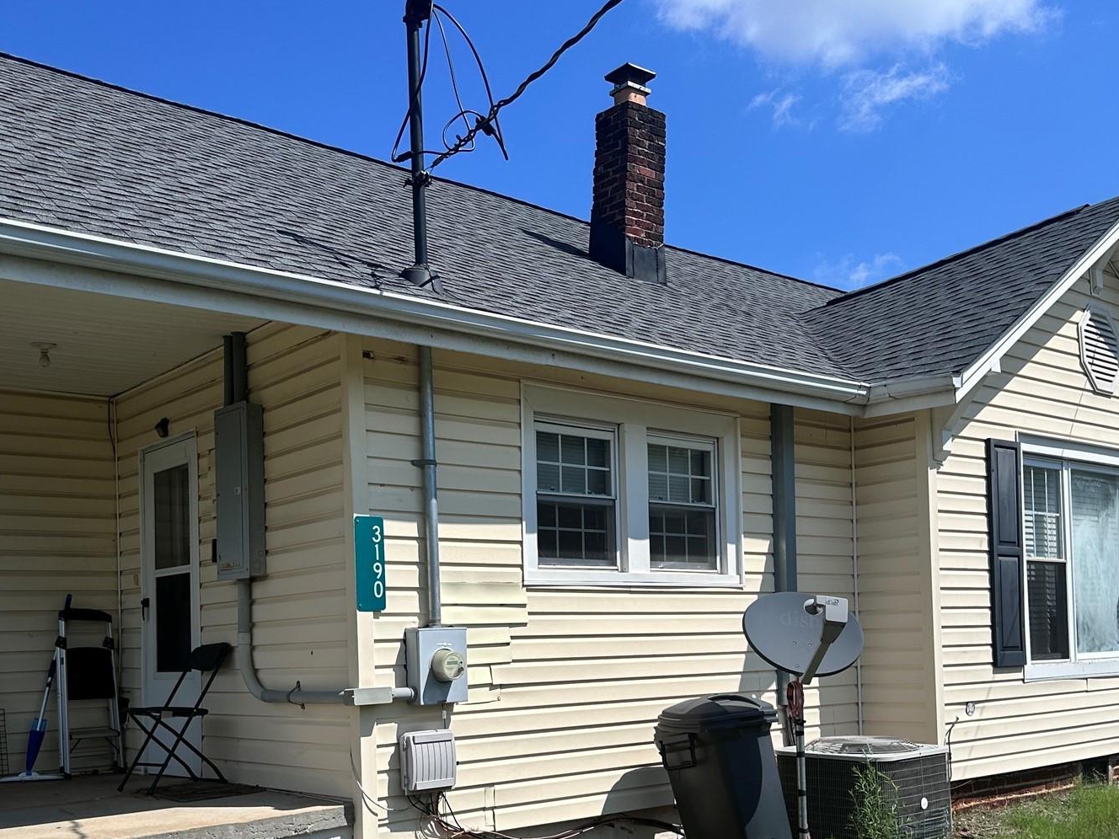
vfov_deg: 37.9
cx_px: 591
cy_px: 606
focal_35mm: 37
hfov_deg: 50.1
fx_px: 1196
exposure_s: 1/6623
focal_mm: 6.86
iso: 80
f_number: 1.78
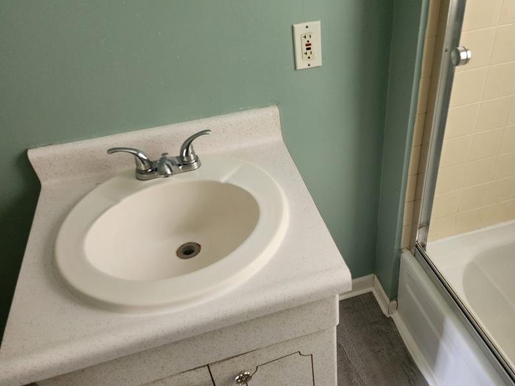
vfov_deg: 46.8
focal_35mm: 30
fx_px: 446
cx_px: 321
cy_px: 185
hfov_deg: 59.2
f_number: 1.8
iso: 640
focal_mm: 6.4
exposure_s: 1/120
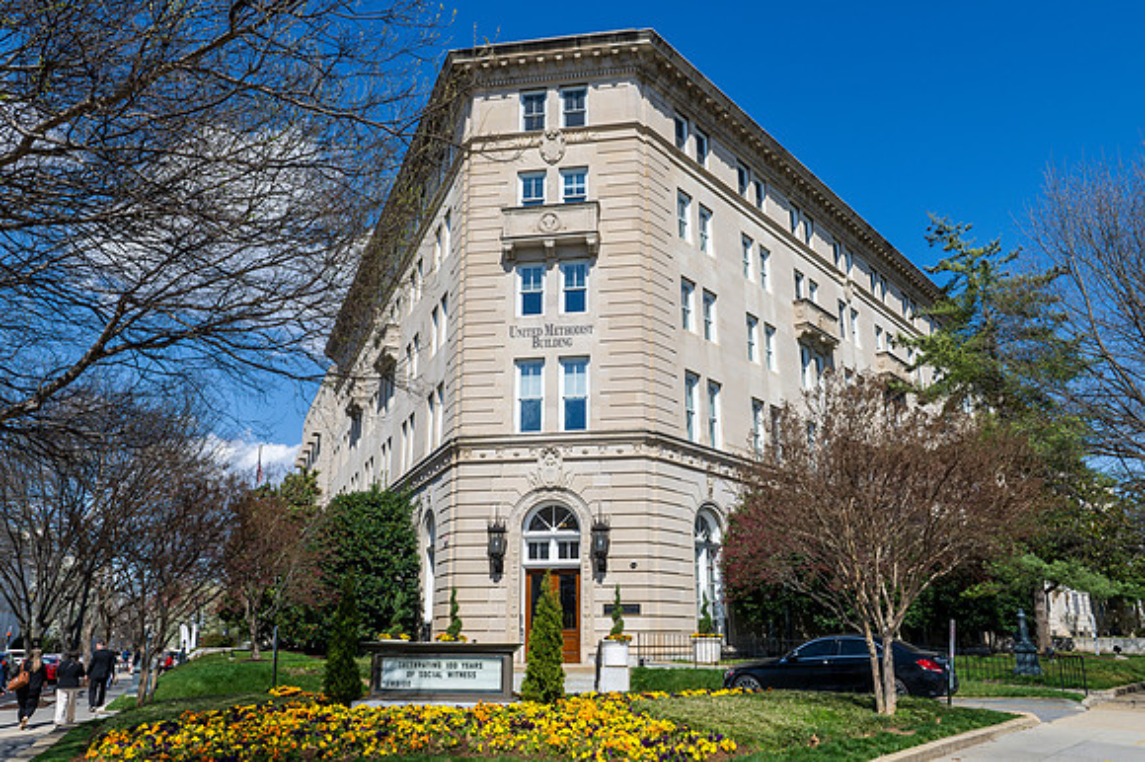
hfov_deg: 71.5
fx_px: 795
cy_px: 381
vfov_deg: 51.2
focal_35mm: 25
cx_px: 572
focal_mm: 17
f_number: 10
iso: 64
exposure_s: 1/125
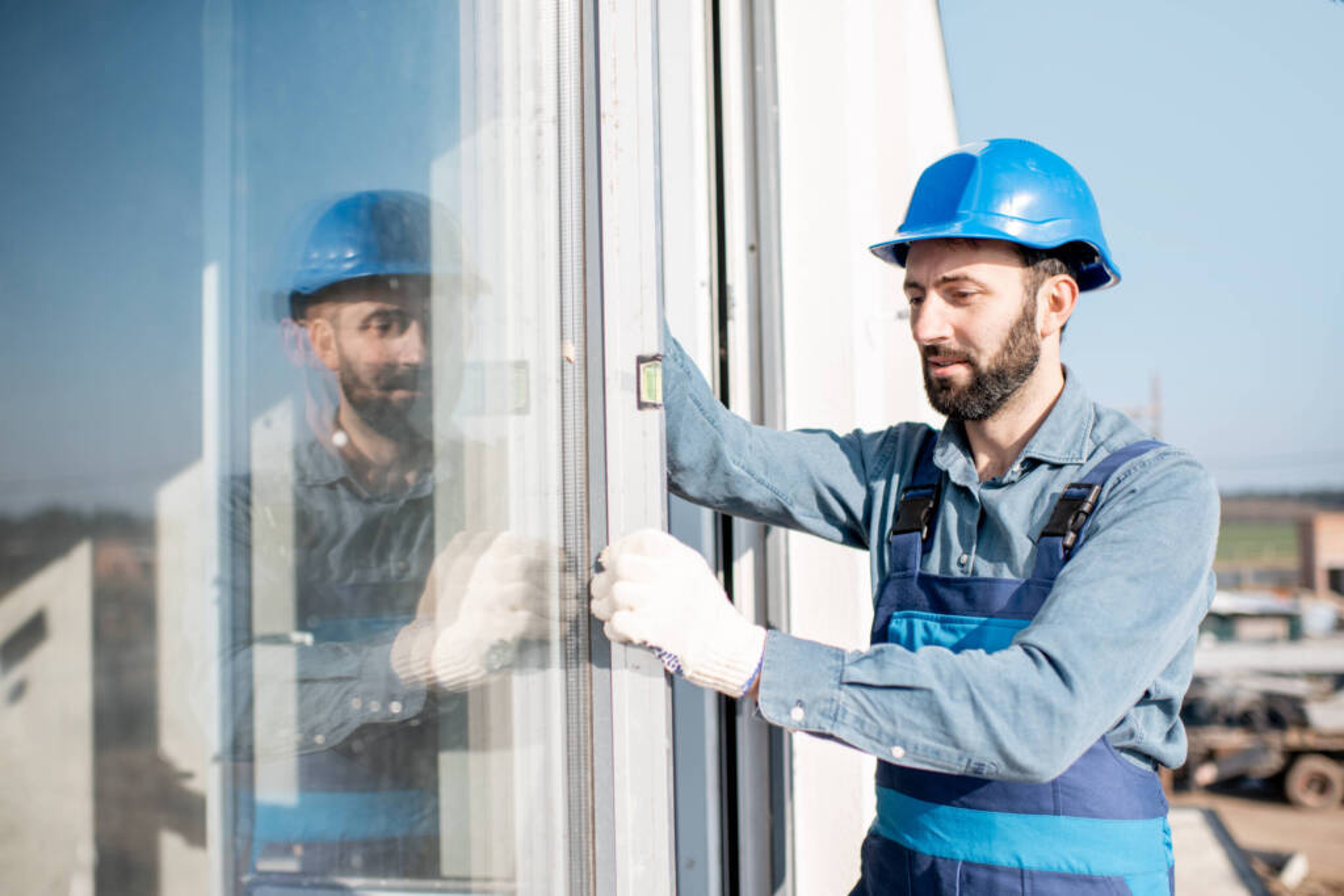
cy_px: 448
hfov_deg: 54.4
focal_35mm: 35
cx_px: 672
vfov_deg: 37.9
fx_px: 1307
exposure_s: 1/5000
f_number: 2.2
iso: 100
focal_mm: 35
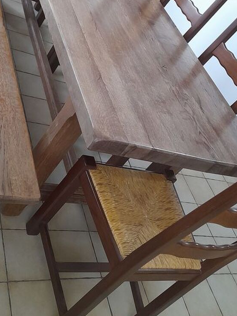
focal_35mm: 45
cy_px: 89
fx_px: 411
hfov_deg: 32.1
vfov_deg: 41.2
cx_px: 102
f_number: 2
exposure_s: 1/50
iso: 320
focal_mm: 4.6
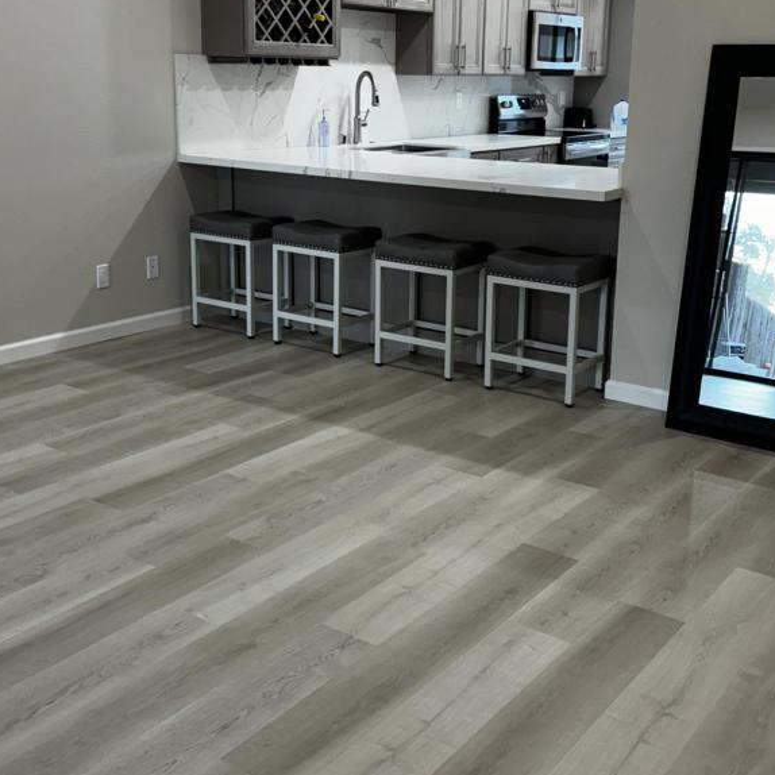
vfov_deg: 40.7
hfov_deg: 40.9
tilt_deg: -12.3
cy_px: 309
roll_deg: -1.3
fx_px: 1039
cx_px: 424
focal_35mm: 41
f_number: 1.6
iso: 100
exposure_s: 1/60
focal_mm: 5.96
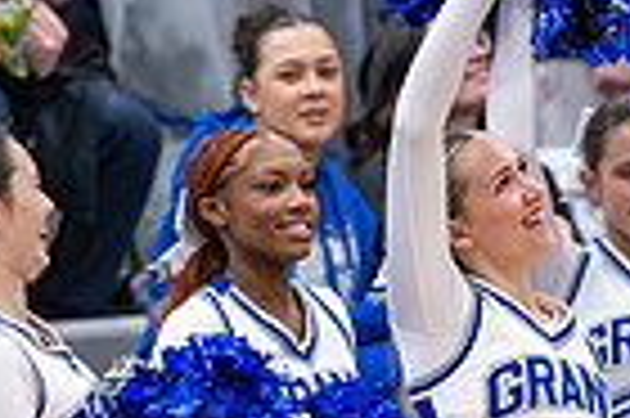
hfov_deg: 2.5
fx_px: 14508
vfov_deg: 1.7
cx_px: 482
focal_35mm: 830
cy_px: 578
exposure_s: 1/1000
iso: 6400
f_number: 2.8
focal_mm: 200
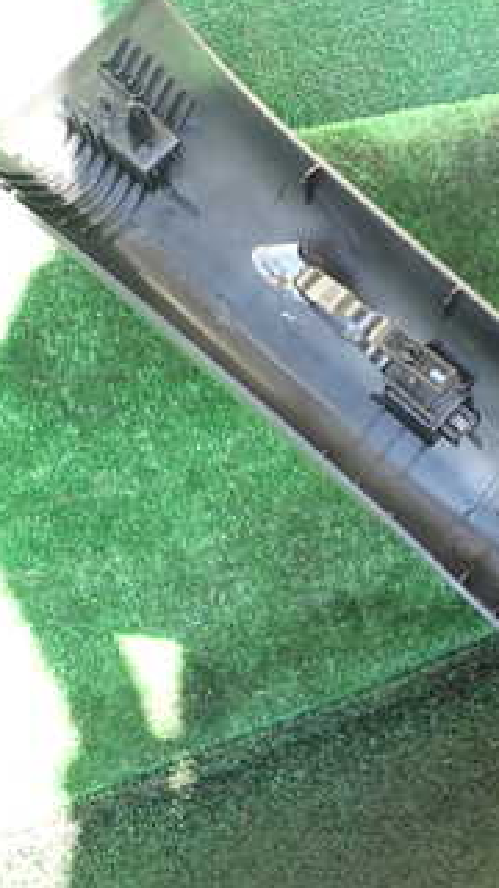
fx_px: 1200
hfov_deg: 21.8
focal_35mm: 51
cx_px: 596
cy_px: 497
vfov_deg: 40.5
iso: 125
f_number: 2
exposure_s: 1/60
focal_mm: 4.5
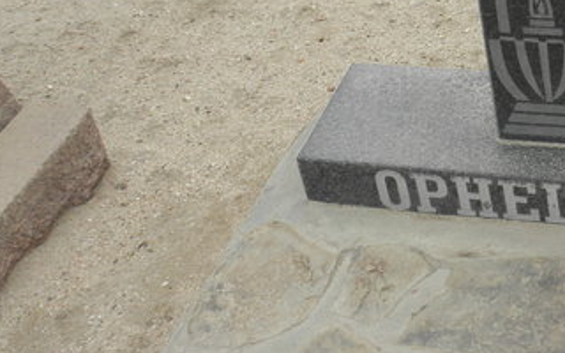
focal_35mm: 69
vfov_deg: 18.1
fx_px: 1062
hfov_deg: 27.8
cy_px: -42
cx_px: 581
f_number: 5.6
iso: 64
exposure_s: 1/80
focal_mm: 4.6
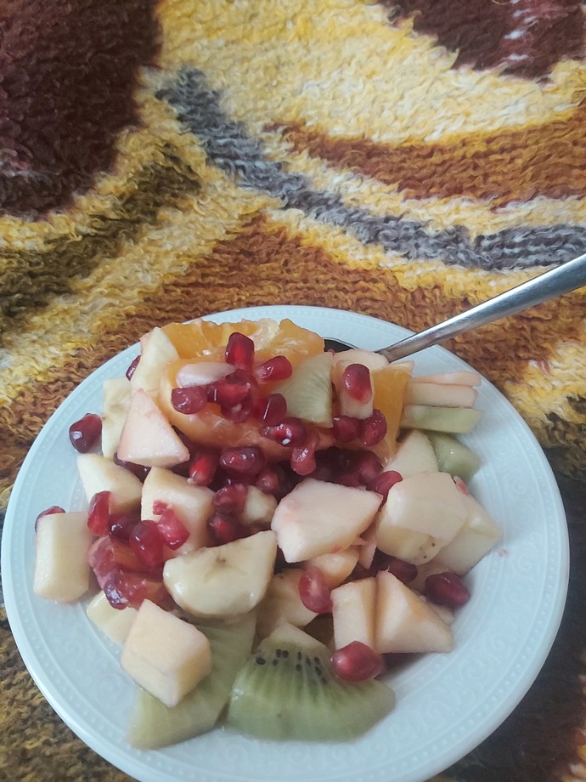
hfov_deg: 53.1
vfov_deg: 67.3
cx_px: 293
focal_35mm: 26
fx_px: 587
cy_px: 391
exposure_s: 1/33
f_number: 1.7
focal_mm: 3.92
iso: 400
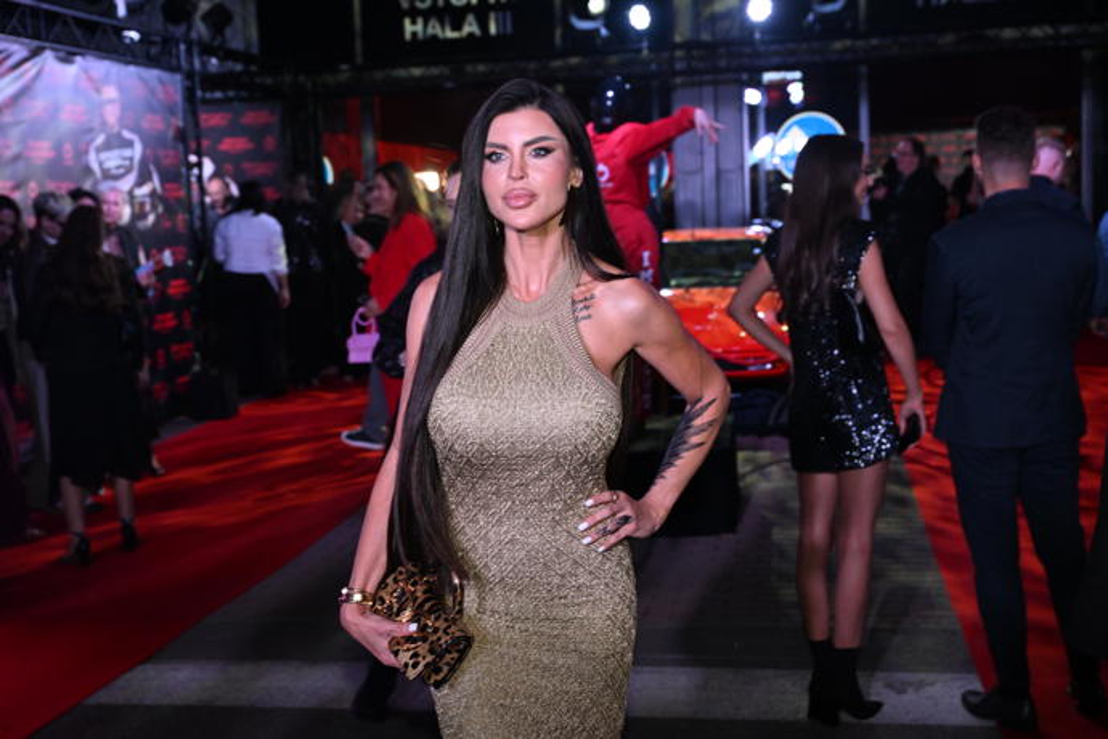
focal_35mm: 44
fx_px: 1354
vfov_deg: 30.5
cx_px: 554
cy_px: 370
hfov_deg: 44.5
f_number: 5
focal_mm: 44
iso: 2500
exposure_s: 1/250
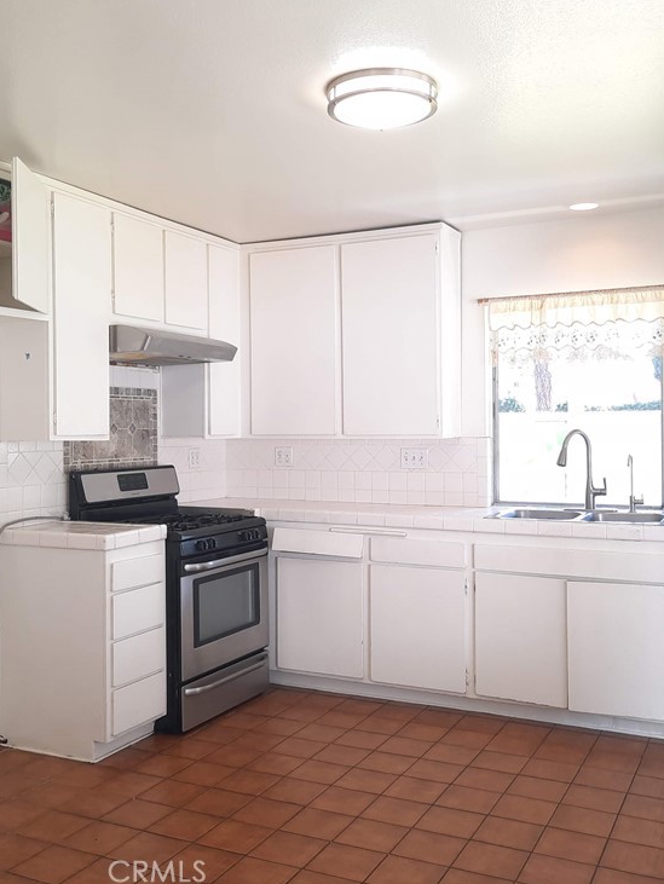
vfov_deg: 52.6
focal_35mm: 35
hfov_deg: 40.7
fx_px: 894
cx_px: 324
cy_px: 424
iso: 160
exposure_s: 1/60
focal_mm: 4.6
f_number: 2
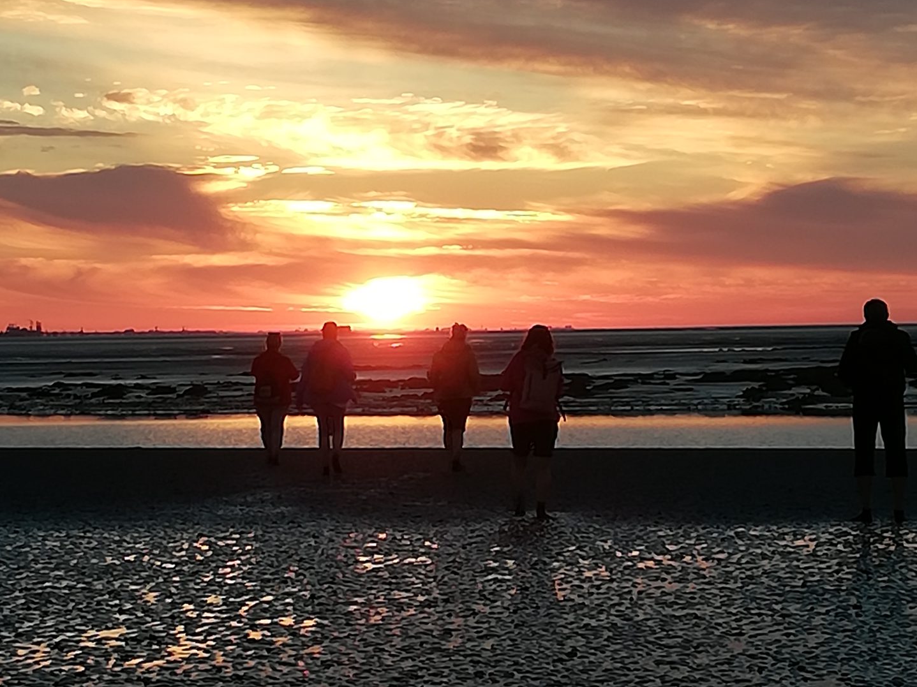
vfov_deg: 10.6
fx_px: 3681
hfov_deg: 14.2
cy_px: 487
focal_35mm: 139
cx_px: 459
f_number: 2.2
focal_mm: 3.81
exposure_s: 1/383
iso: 50
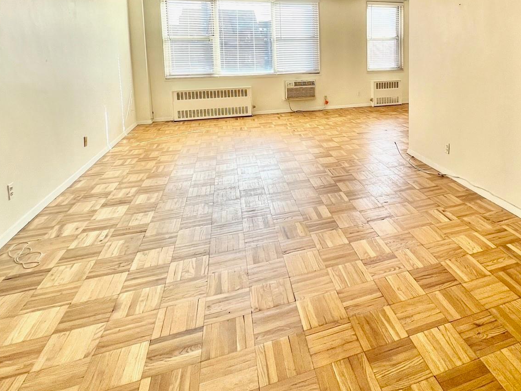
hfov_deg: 70.2
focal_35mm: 23
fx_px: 346
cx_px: 374
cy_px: 85
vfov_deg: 55.2
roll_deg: +0.2
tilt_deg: -7.3
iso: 32
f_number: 1.8
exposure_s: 1/145
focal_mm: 1.57
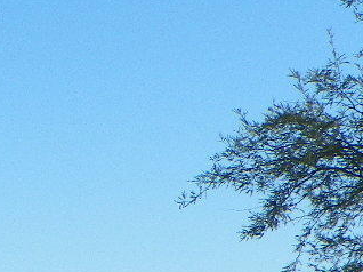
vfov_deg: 5.6
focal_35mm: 266
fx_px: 2787
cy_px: 315
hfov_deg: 7.2
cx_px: -324
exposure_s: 1/320
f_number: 5.6
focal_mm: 11.8
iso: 64
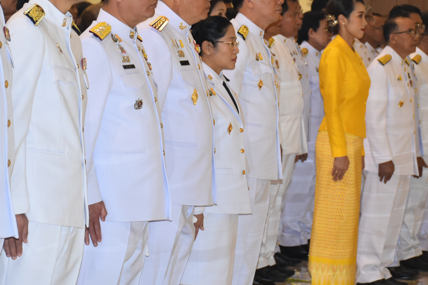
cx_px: 203
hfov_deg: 12.8
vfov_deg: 8.5
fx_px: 1914
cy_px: 107
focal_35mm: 161
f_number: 4.8
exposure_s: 1/60
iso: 900
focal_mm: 56
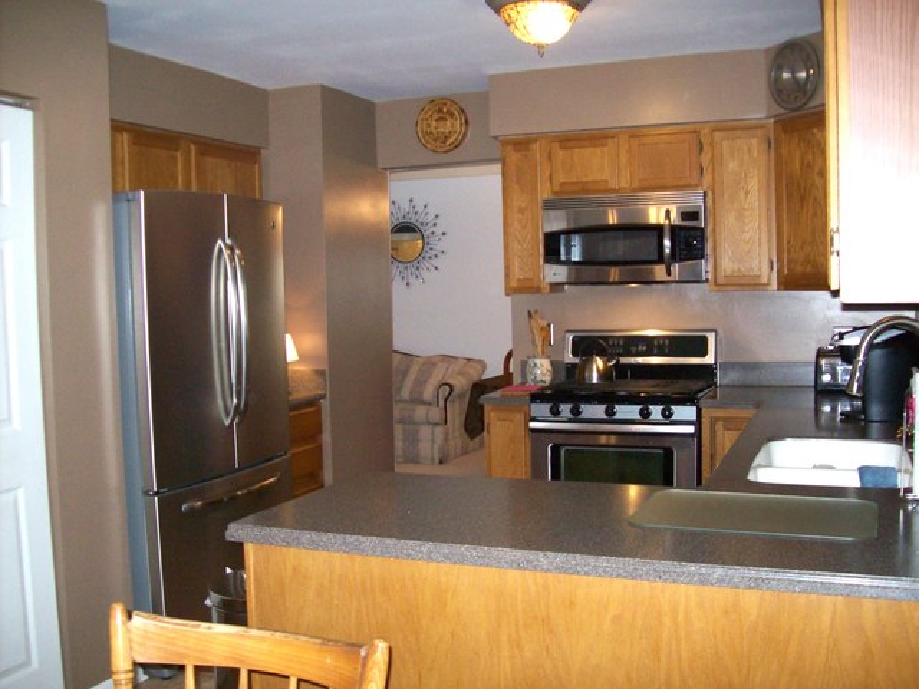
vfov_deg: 39.7
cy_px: 344
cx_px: 460
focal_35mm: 36
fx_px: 956
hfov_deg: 51.4
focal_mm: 6
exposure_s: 1/64
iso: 200
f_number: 2.7
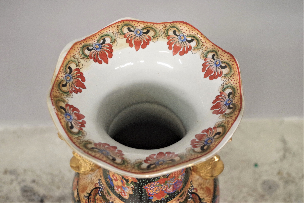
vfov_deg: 31.9
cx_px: 152
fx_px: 355
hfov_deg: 46.4
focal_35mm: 42
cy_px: 102
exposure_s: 1/60
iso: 3200
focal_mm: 28.13
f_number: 4
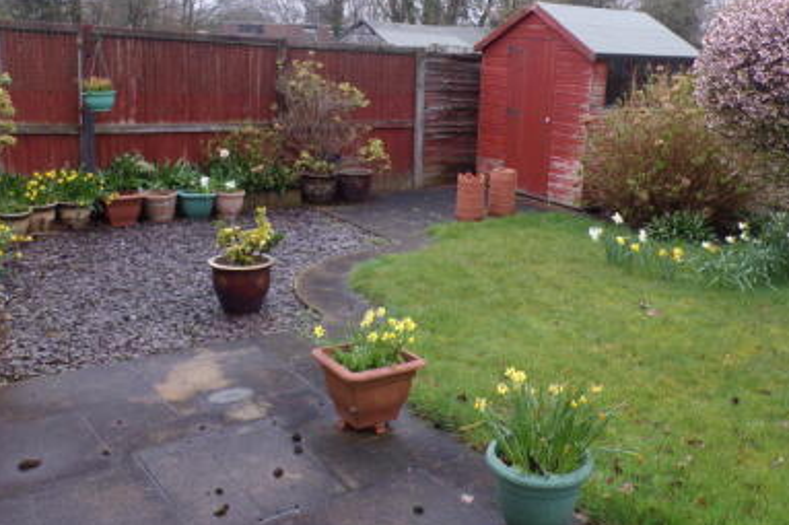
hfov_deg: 50.3
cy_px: 195
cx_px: 481
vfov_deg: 34.8
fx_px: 832
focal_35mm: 38
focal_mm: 4.3
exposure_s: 1/80
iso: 80
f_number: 4.3
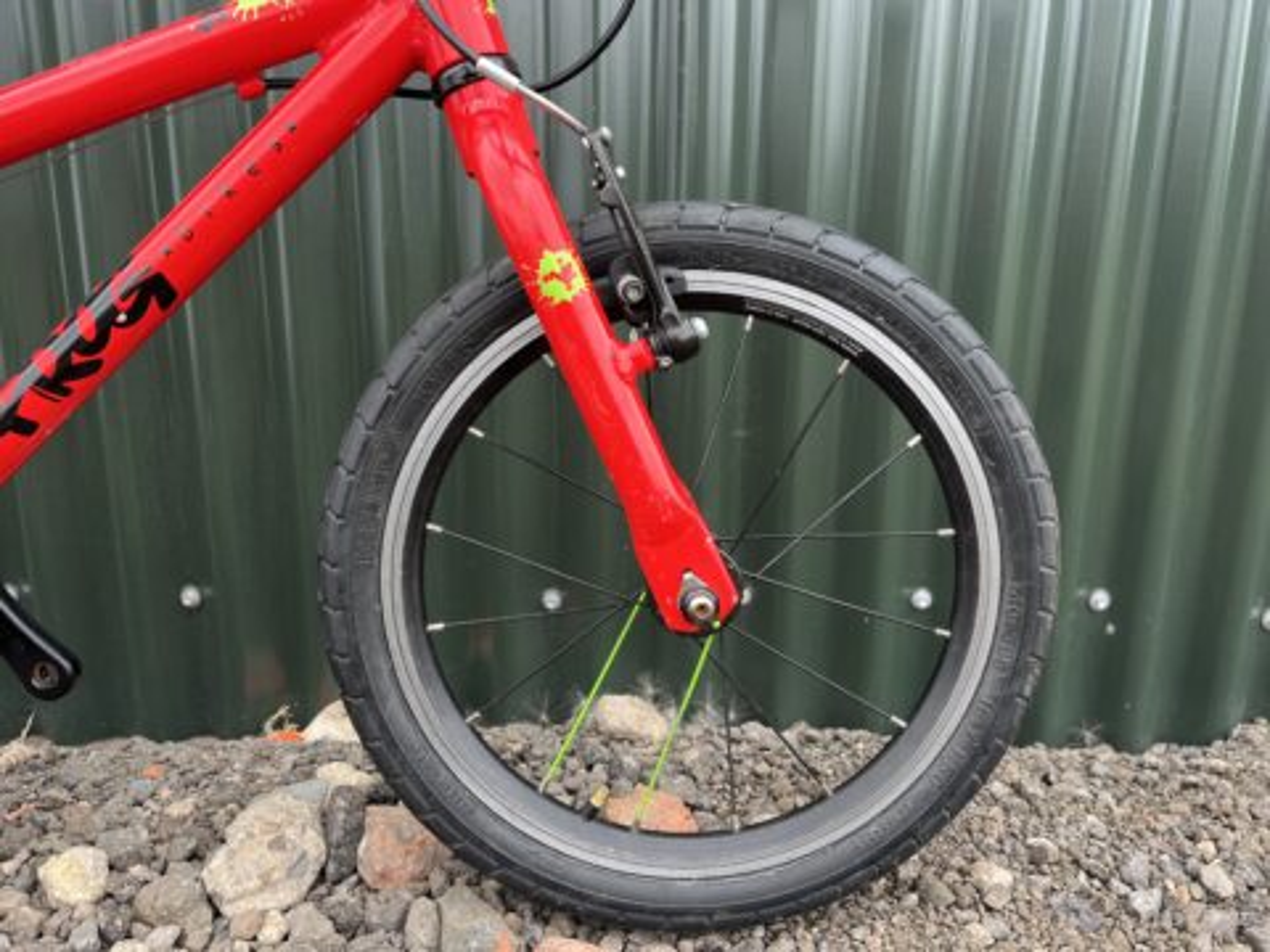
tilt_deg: -14.5
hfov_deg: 67.3
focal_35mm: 26
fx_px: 954
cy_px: 476
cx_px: 635
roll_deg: +0.4
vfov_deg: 53.1
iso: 40
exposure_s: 1/155
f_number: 1.6
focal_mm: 5.1
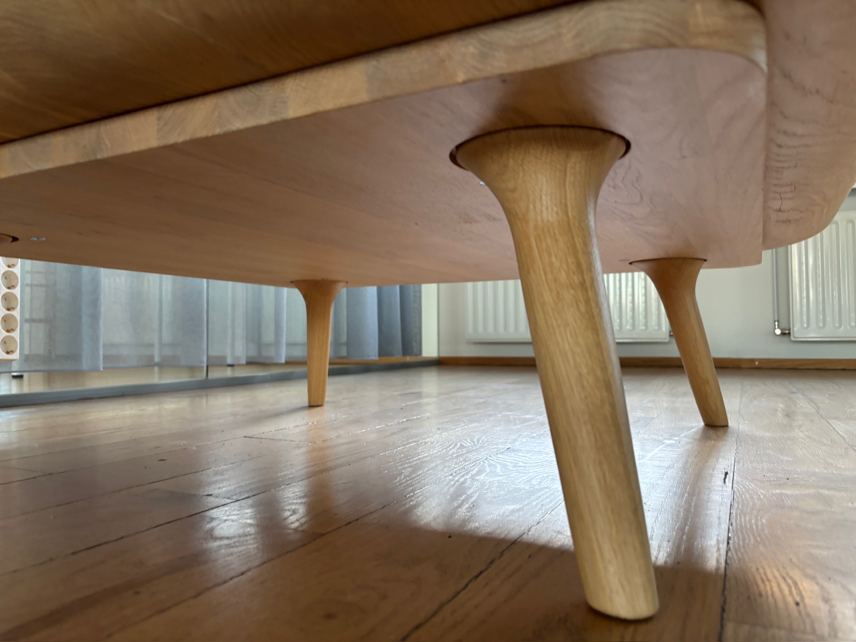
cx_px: 428
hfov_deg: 67.3
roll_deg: -1.7
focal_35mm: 26
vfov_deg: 53.1
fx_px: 643
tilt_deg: +2.8
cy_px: 321
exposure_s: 1/50
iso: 160
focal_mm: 5.96
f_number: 1.6
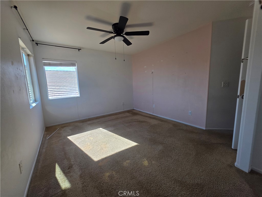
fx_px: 98
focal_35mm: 13
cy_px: 98
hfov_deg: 106.2
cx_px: 131
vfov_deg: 89.9
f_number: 1.9
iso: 40
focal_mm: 2.2
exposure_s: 1/455
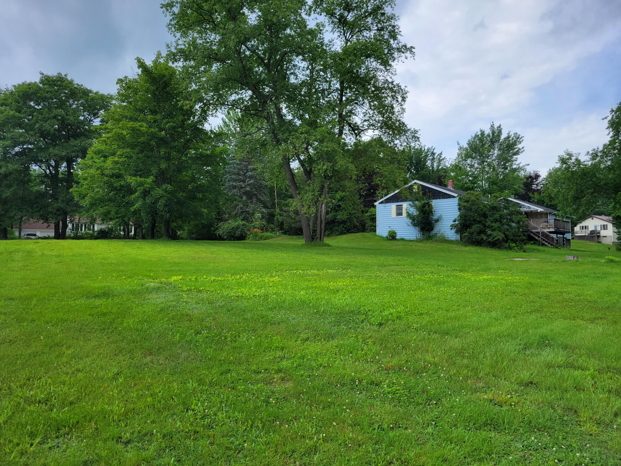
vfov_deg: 53.1
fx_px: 466
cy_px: 233
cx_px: 310
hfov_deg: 67.3
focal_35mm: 26
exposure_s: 1/1864
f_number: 1.8
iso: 40
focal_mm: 5.4
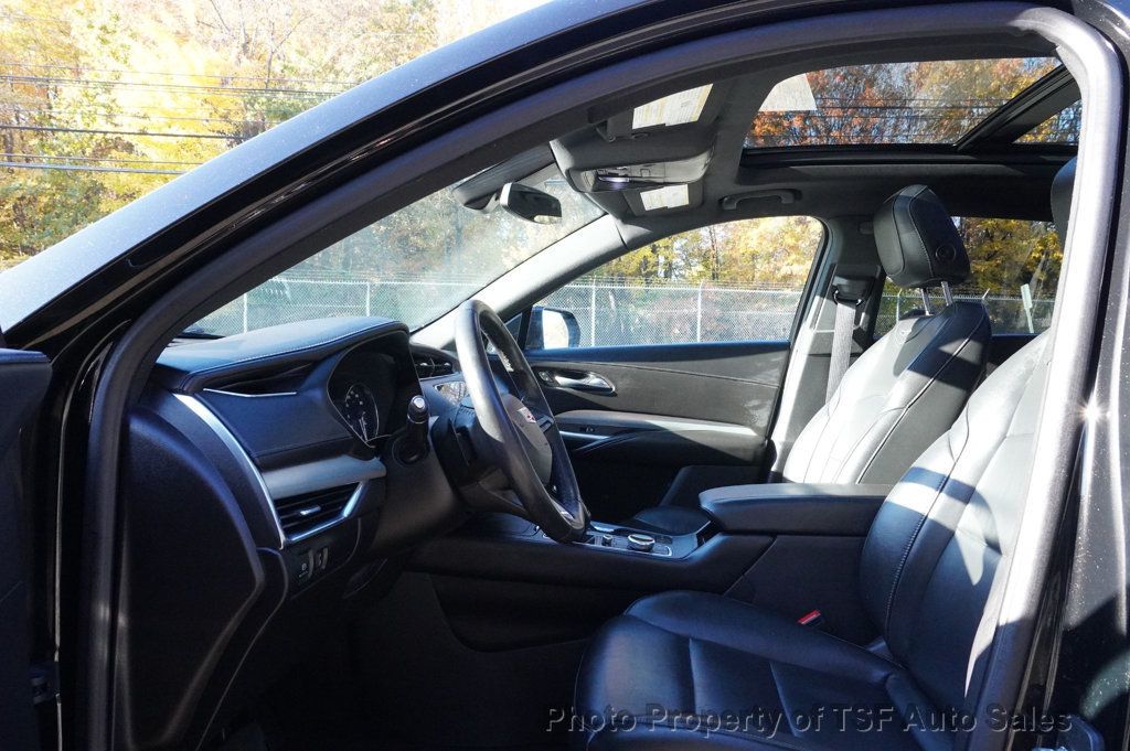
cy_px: 376
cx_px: 565
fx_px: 847
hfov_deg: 67.4
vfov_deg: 47.9
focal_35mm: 27
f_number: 9
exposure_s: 1/250
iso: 5000
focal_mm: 18
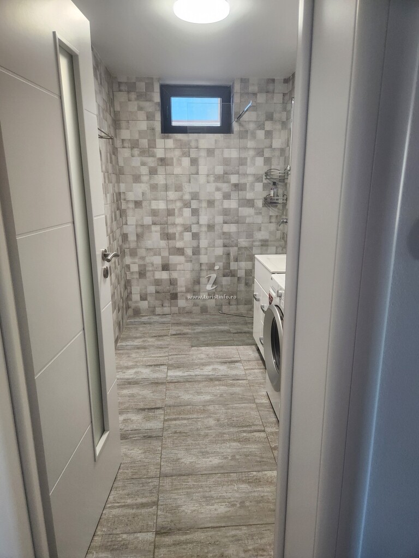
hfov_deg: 58.9
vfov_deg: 73.9
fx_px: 371
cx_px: 210
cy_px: 279
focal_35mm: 23
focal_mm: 5.4
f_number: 1.8
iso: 200
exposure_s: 1/120
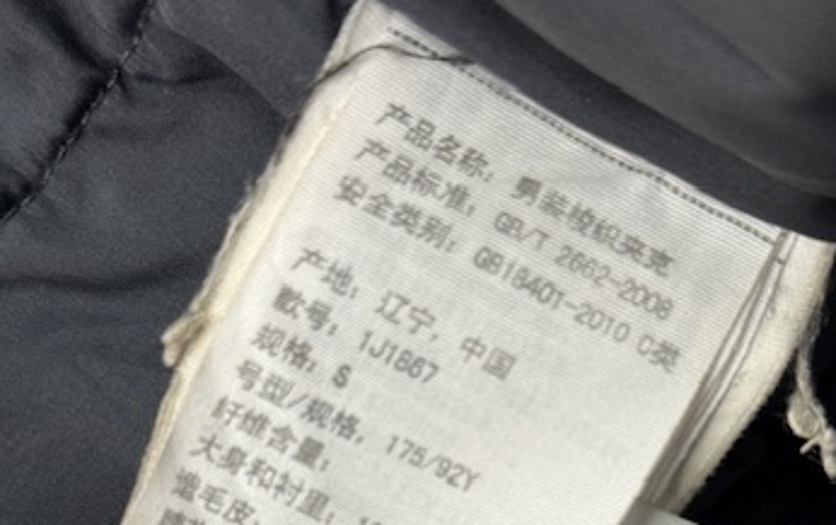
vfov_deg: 13.7
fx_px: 2144
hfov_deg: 22.0
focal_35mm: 94
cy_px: 578
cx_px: 512
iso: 80
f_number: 1.78
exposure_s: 1/100
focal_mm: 6.76
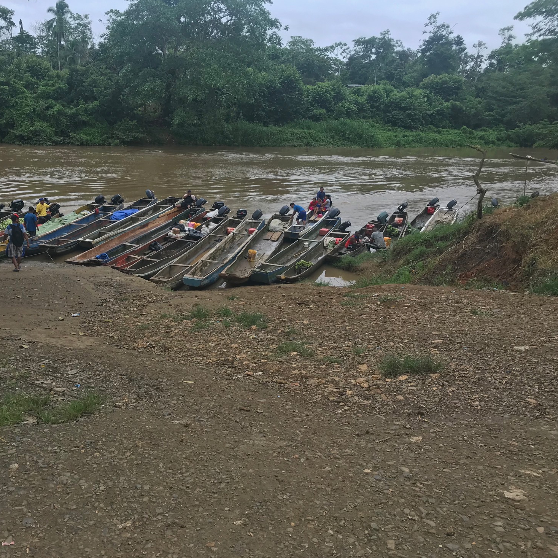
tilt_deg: -15.0
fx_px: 620
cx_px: 205
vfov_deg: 48.5
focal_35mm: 34
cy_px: 278
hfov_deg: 47.9
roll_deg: -3.0
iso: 20
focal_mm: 3.99
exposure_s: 1/595
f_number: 1.8
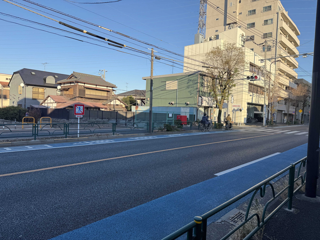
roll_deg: +0.1
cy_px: 120
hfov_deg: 71.6
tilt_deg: +0.3
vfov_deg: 56.8
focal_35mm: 24
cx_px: 160
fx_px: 222
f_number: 1.78
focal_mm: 6.76
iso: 80
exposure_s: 1/1314
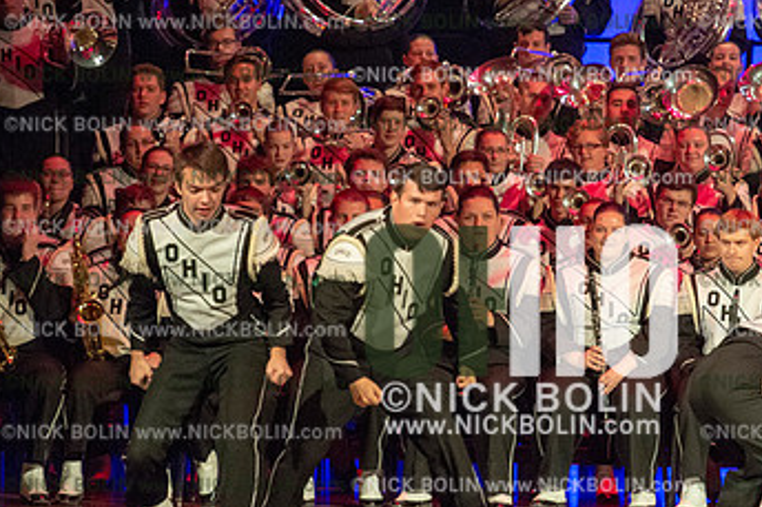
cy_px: 330
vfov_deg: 3.7
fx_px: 7849
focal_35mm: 371
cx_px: 521
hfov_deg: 5.6
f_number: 5.6
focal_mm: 220
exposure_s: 1/320
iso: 8000
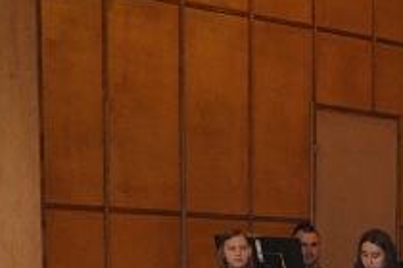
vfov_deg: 9.1
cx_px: 654
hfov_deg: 13.3
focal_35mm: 143
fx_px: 1600
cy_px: 504
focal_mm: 25
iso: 1250
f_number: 4
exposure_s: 1/60
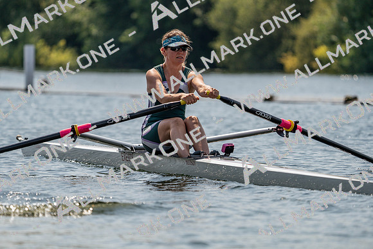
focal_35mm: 350
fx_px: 3627
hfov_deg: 5.9
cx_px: 186
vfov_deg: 3.9
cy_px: 124
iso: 125
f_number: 6.3
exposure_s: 1/1600
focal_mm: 350
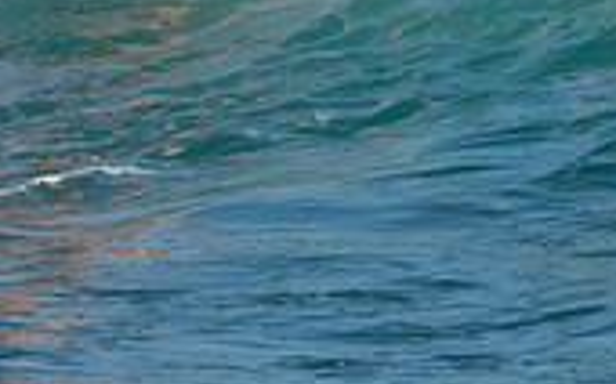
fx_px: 35148
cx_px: -241
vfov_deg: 0.6
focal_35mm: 2095
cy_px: -176
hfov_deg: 1.0
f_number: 11
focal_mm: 510
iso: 2200
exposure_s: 1/2000
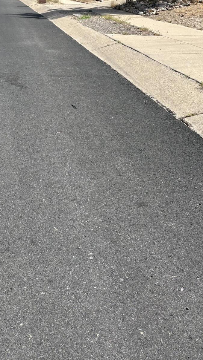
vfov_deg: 42.3
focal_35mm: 47
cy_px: 88
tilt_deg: -11.4
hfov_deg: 24.5
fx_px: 450
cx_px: 10
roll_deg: +0.5
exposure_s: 1/3623
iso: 50
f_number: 1.6
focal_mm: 5.96
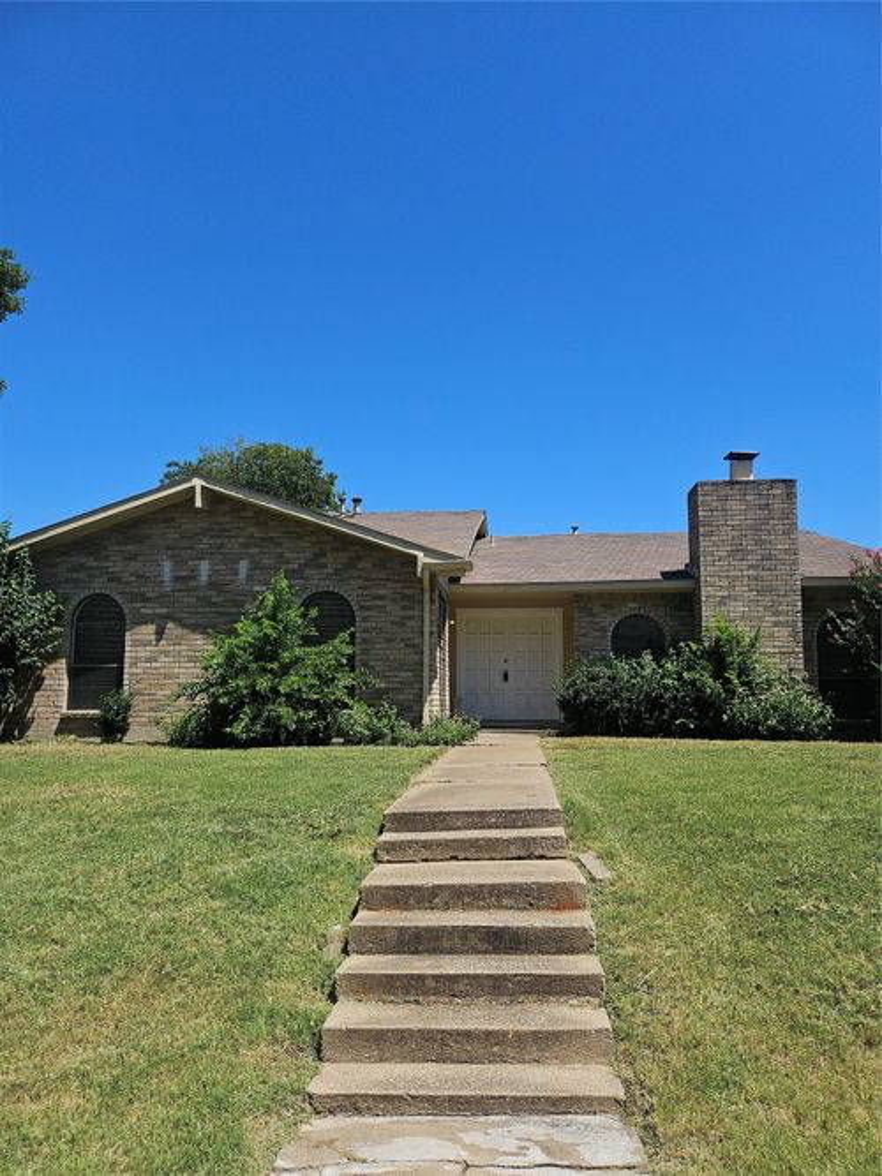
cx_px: 441
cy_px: 588
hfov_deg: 56.8
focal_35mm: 24
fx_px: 816
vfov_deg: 71.6
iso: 50
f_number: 1.8
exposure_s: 1/4165
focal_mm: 5
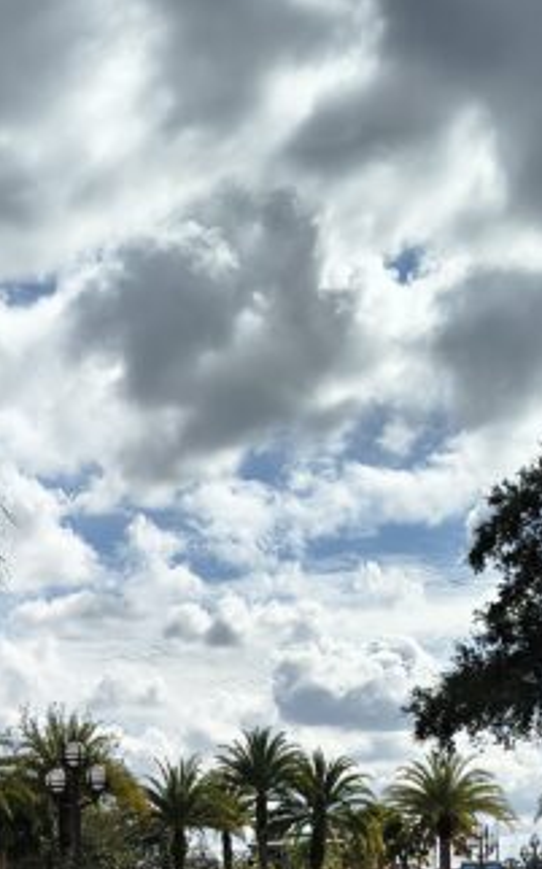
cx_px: -49
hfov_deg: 15.7
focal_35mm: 81
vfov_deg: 23.7
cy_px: 982
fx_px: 1916
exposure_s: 1/4232
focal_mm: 5.56
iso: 101
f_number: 1.8
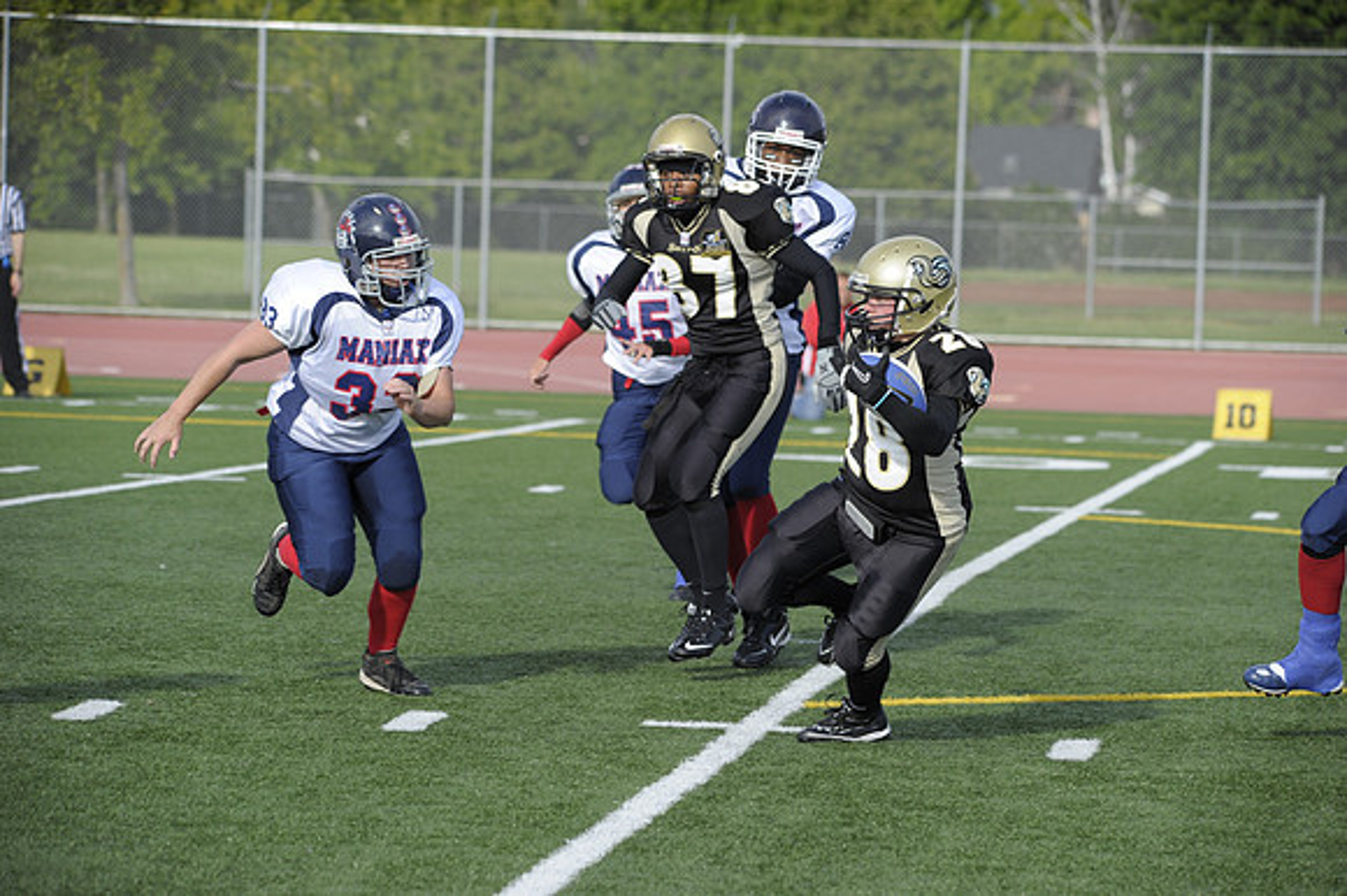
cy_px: 448
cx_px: 674
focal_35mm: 200
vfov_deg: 6.9
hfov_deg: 10.3
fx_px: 7479
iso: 400
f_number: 6.3
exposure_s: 1/1000
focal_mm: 200
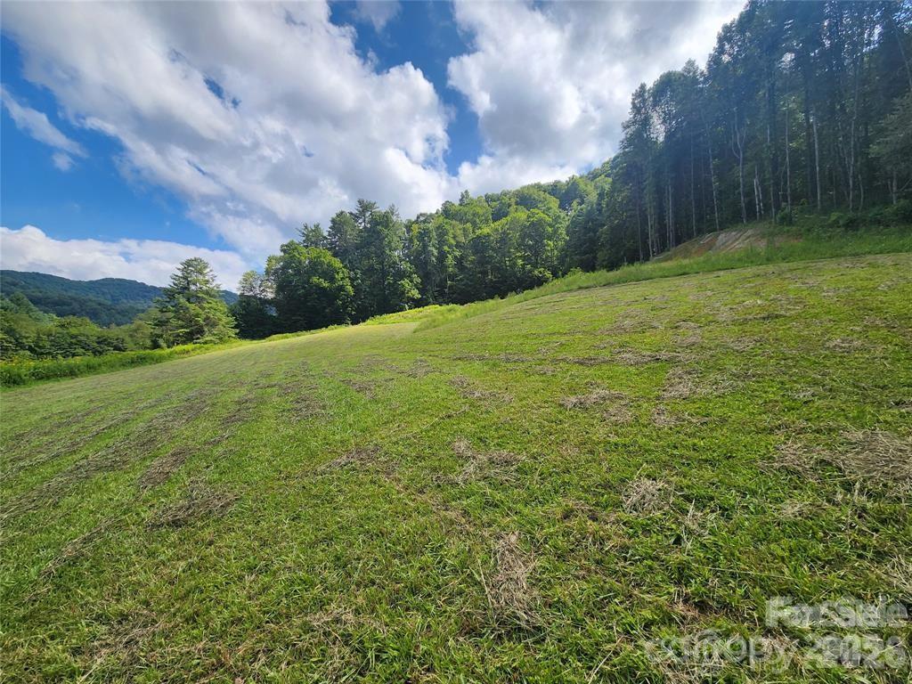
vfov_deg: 89.9
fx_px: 343
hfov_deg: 106.2
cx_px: 456
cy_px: 342
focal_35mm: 13
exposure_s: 1/2111
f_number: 2.2
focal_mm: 2.2
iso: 50
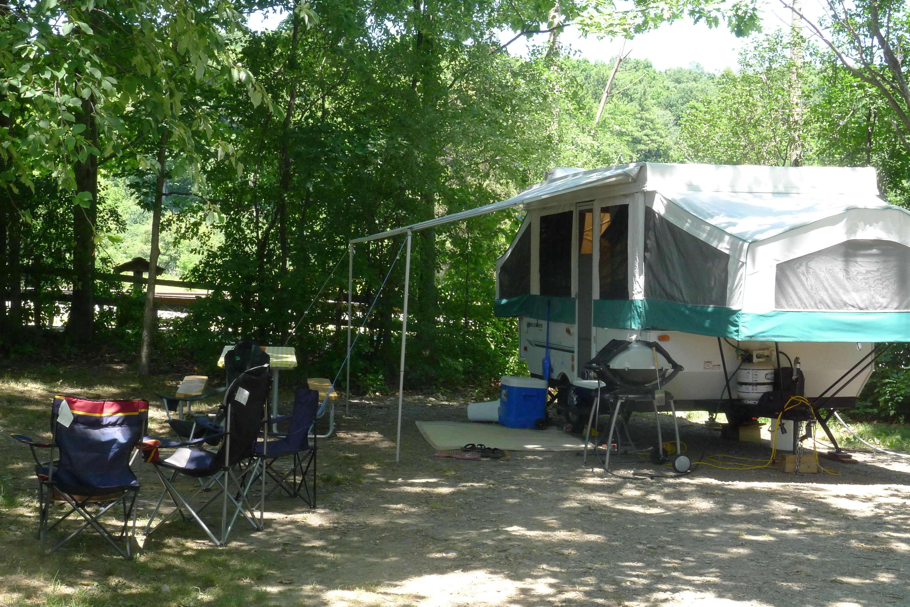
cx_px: 455
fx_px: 1264
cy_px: 304
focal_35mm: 50
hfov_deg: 39.6
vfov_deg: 27.0
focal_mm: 10.7
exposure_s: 1/80
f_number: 8
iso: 400
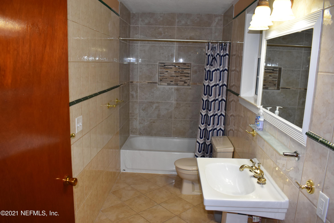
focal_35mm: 27
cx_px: 167
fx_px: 250
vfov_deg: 47.9
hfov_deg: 67.4
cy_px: 112
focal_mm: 18
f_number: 5.6
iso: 800
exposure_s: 1/125
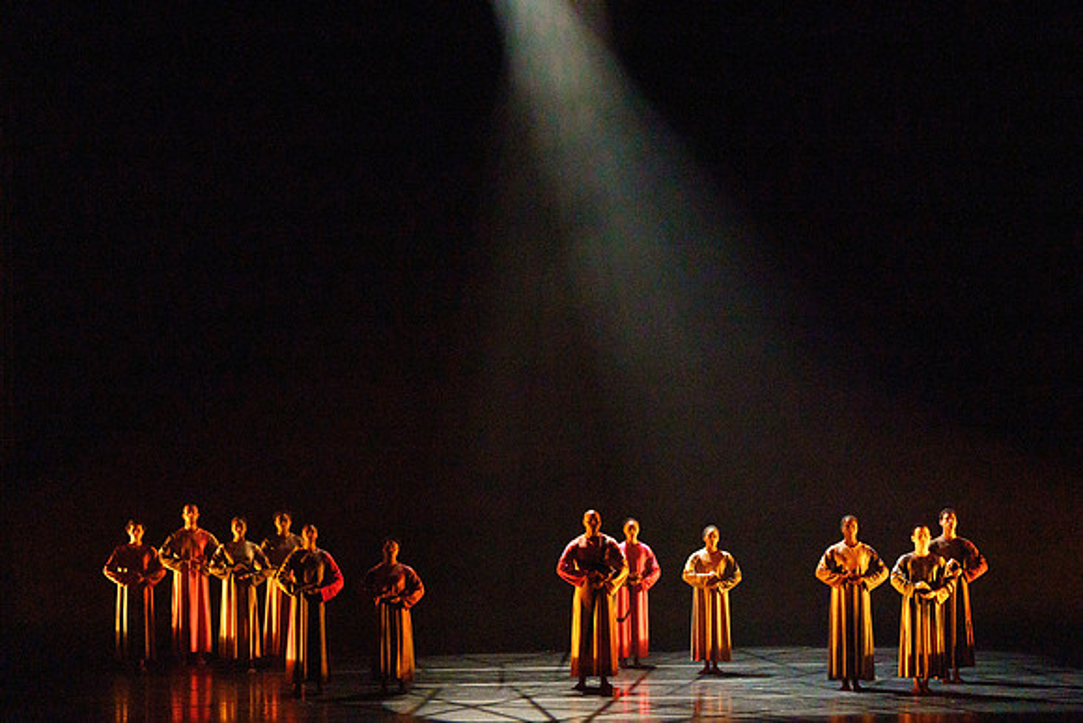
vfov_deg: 12.0
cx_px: 560
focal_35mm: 114
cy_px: 322
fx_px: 3443
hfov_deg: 17.9
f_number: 5.6
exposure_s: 1/250
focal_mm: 100
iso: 5000
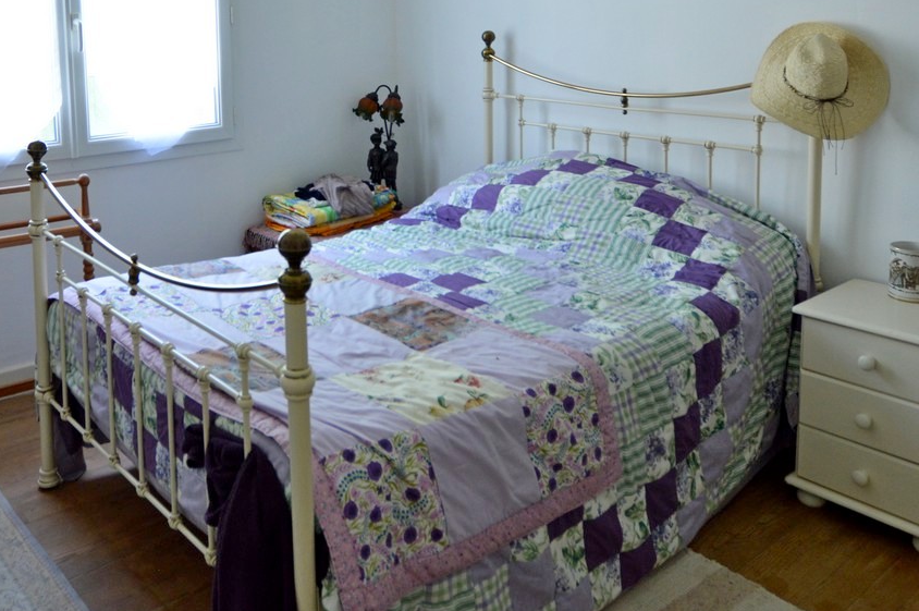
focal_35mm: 32
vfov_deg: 38.8
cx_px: 348
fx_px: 816
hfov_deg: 58.1
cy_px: 89
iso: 400
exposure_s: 1/60
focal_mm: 10
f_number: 3.5
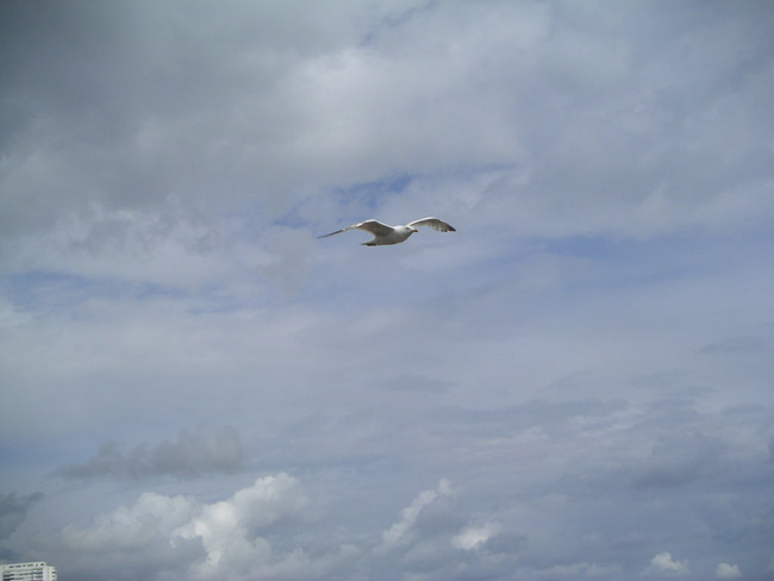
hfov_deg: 34.9
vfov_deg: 26.6
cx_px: 387
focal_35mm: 55
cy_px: 290
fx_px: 1230
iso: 50
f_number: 6.7
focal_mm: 8.5
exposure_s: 1/350
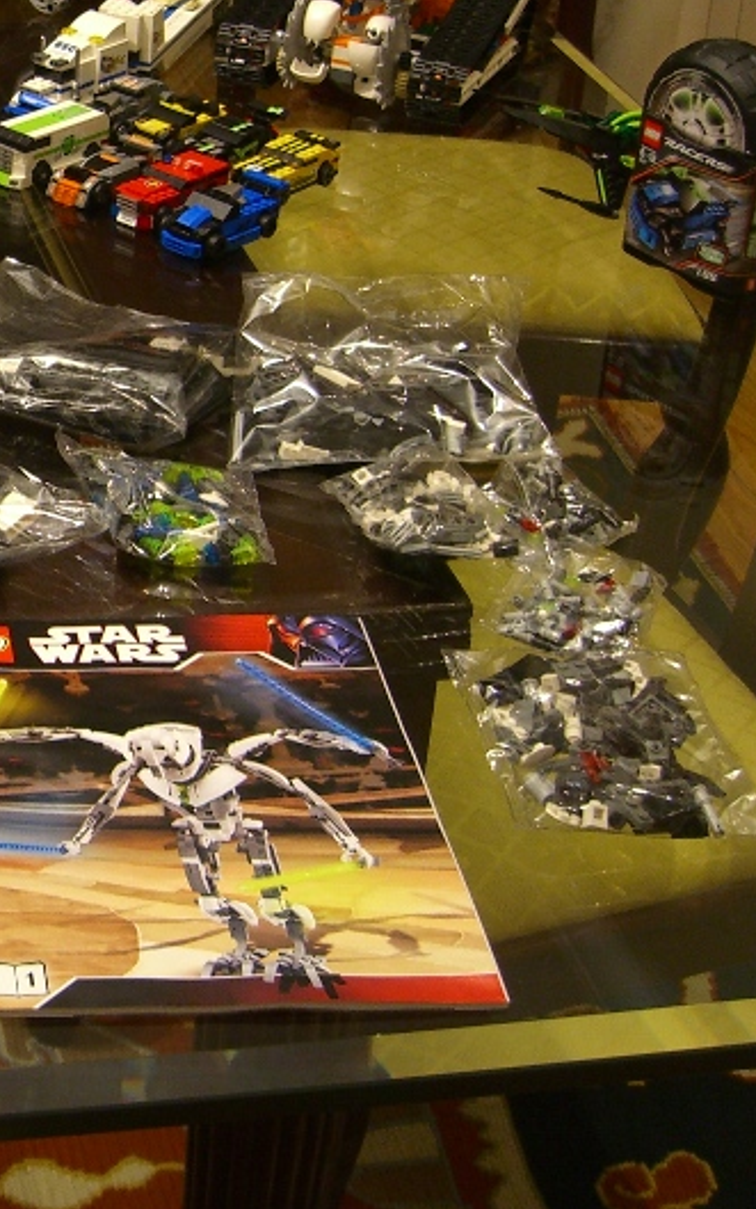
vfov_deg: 26.3
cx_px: -258
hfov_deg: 15.8
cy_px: 391
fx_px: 2569
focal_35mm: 78
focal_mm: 7.9
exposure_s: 1/8
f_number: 2.8
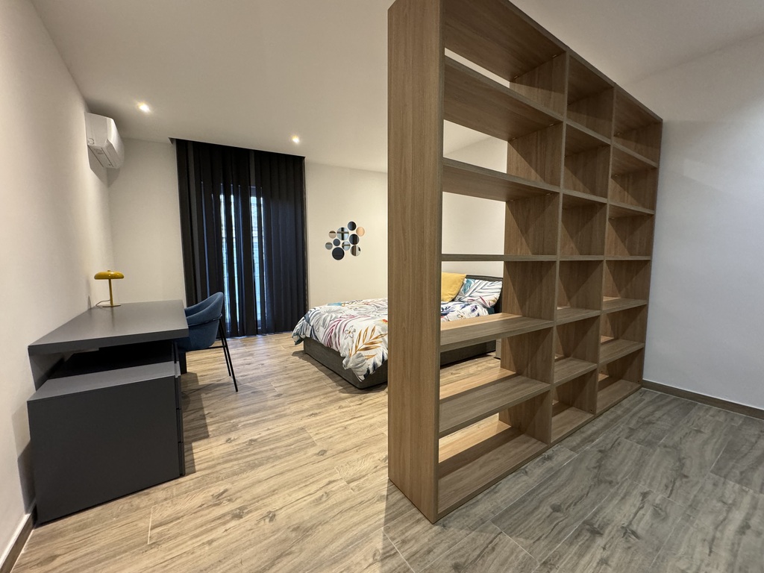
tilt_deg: -5.0
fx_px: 309
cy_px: 286
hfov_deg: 102.1
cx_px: 382
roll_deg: -1.1
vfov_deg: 85.7
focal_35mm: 14
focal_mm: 2.22
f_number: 2.2
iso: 320
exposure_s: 1/50
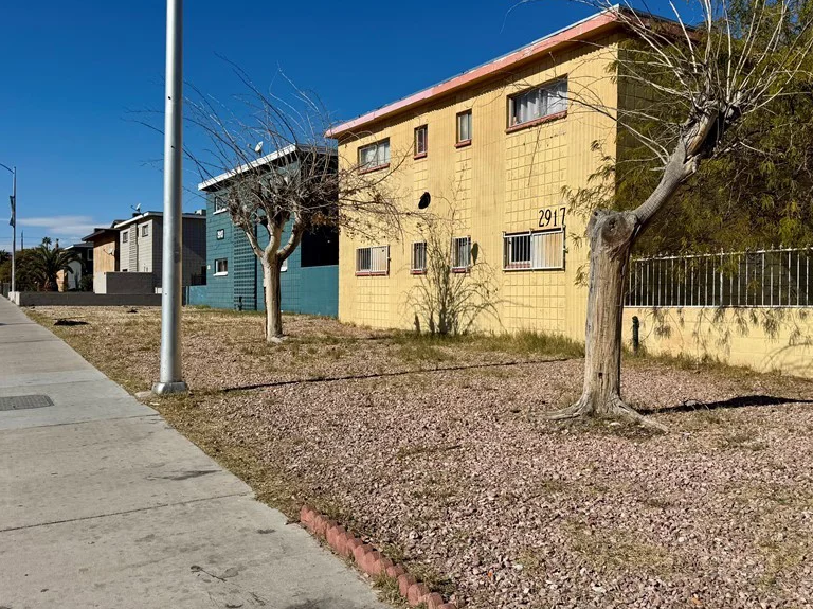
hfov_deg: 56.5
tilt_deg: -3.2
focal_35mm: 32
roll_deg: -0.5
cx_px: 482
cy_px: 347
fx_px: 751
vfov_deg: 44.0
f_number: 1.78
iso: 80
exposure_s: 1/10417
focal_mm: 6.76
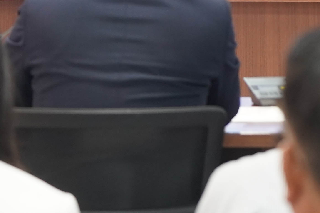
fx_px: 2649
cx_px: 311
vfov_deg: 4.6
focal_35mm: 298
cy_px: -34
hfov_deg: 6.9
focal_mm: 70
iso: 1600
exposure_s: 1/160
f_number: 4
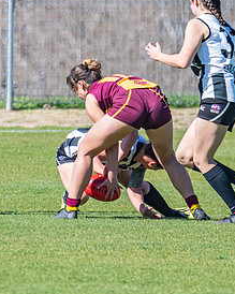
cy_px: 145
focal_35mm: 2069
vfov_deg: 0.9
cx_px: 141
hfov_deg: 0.7
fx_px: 17998
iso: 800
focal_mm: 600
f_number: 8
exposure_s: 1/1600
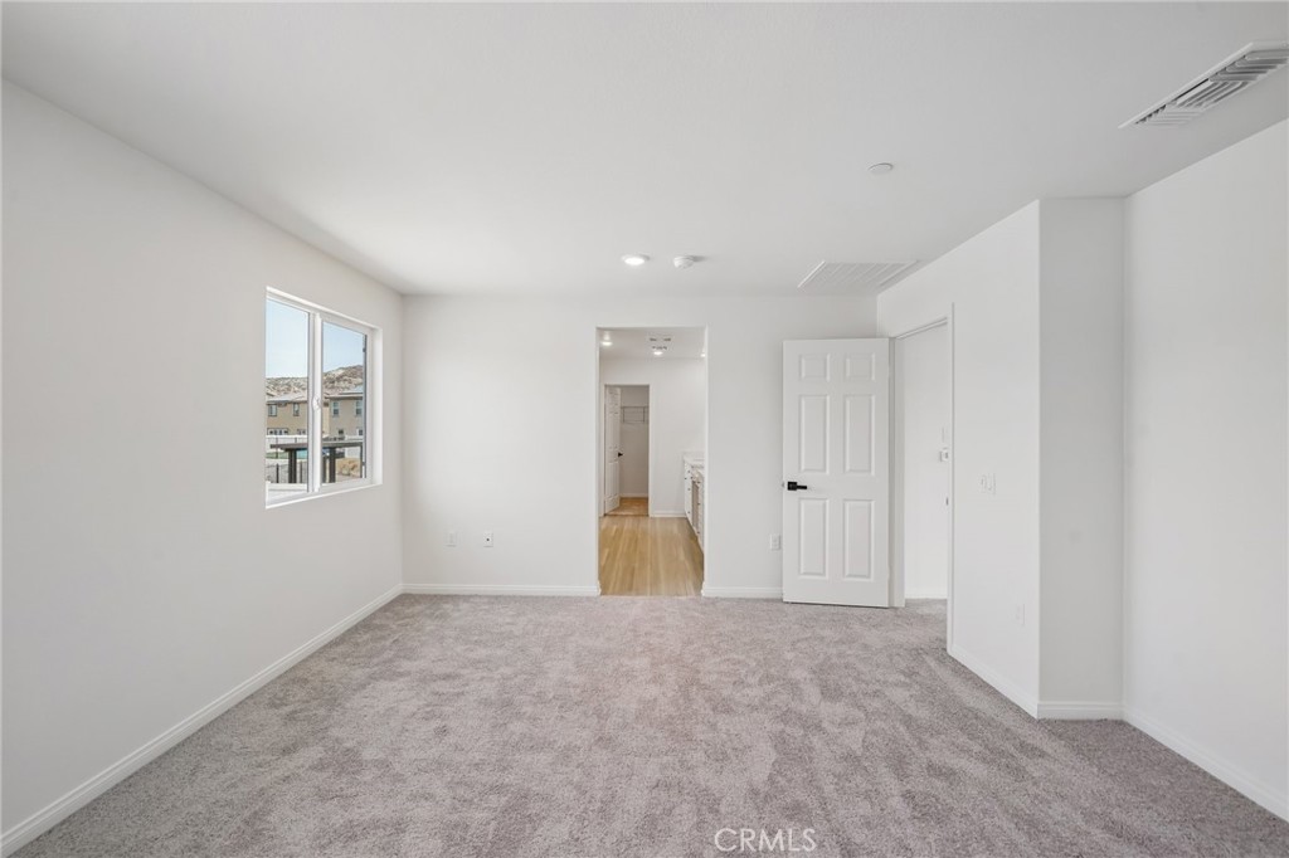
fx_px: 501
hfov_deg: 104.3
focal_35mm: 14
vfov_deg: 81.2
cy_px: 429
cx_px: 644
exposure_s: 1/30
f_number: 7.1
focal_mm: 14
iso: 125
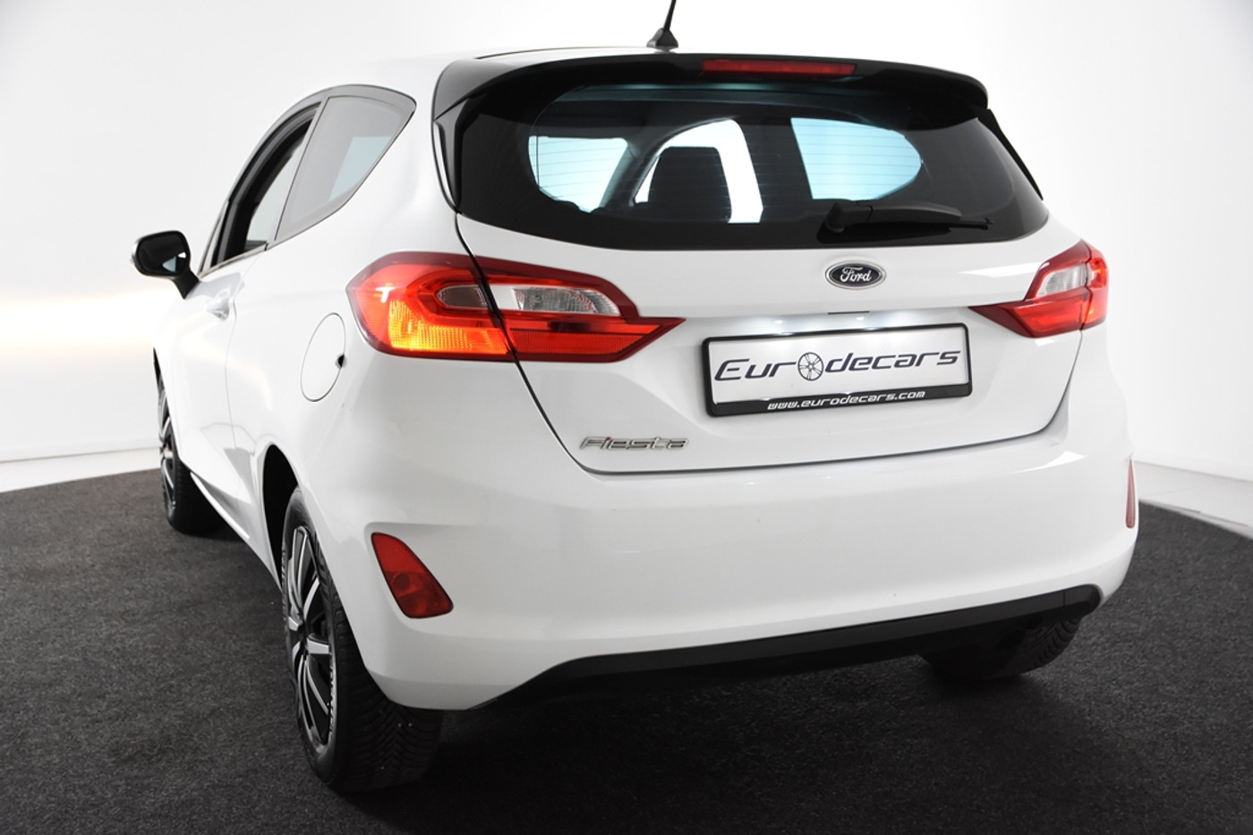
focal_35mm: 39
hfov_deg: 49.6
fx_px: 1357
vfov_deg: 34.2
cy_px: 418
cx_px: 626
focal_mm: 26
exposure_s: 1/80
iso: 1600
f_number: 4.5
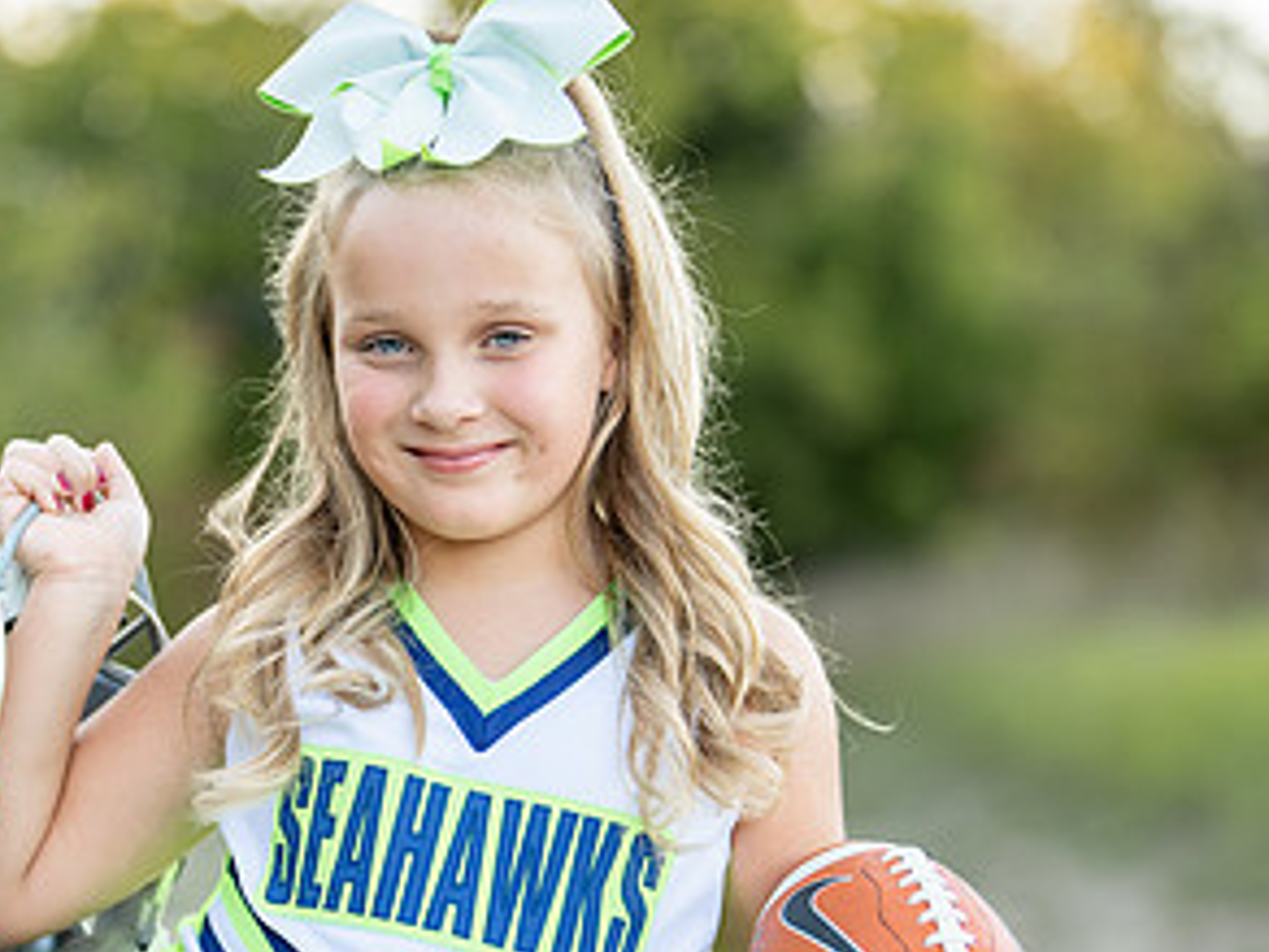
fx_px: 4289
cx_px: 492
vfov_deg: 12.6
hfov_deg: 16.8
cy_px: 705
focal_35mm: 117
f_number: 1.2
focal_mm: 50
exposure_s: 1/640
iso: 100
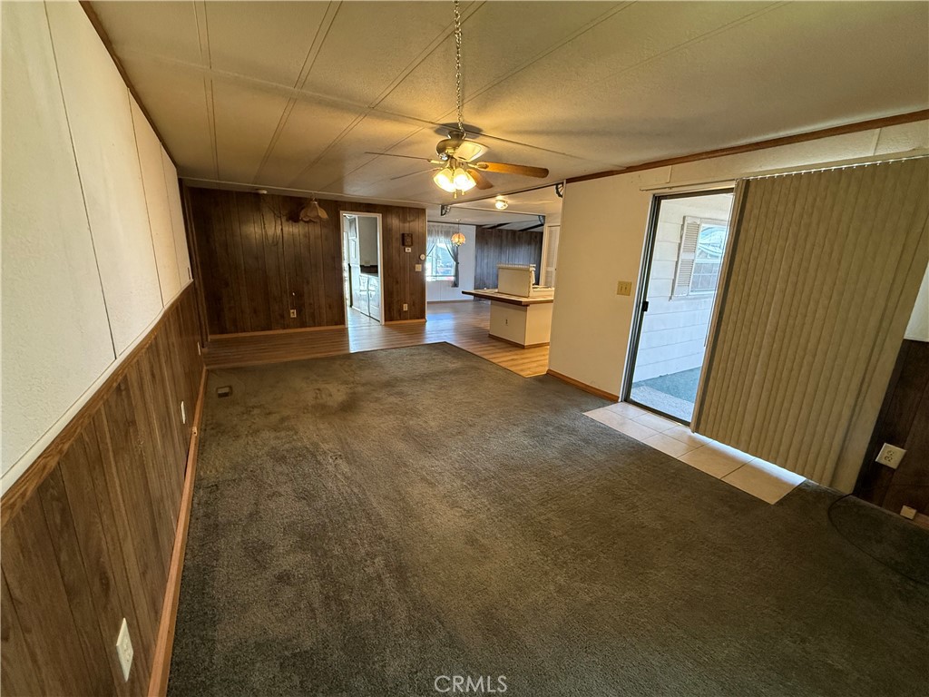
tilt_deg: -13.4
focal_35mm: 14
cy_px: 348
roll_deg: -1.8
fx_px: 376
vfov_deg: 85.7
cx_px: 464
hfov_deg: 102.1
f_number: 2.2
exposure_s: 1/120
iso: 500
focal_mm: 2.22
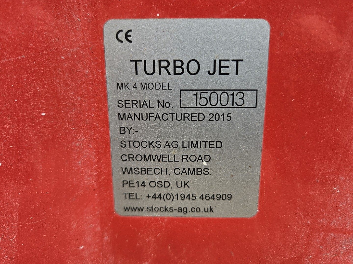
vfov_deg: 58.9
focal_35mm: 23
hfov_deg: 73.9
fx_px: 235
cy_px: 132
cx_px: 176
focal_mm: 5.4
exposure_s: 1/484
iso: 25
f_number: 1.8
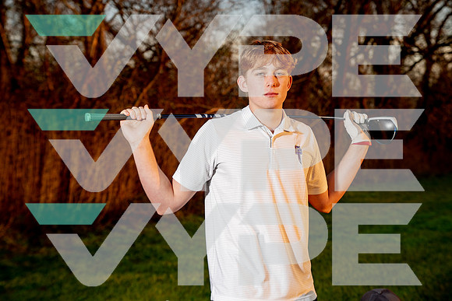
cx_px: 226
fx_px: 703
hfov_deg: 35.6
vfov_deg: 24.2
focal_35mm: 56
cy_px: 150
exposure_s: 1/250
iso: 100
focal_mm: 56
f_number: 4
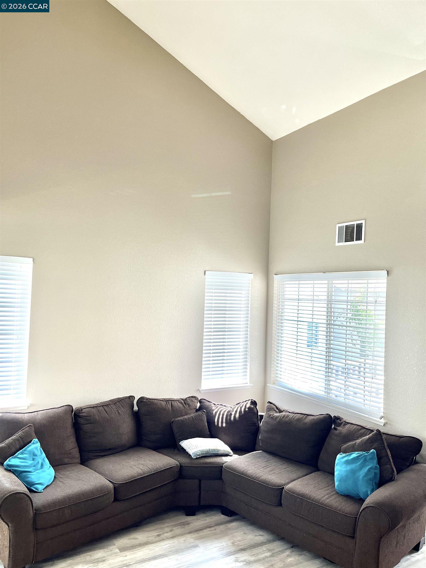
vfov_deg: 67.3
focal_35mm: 26
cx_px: 213
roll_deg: -1.1
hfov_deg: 53.1
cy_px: 284
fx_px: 427
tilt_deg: +2.9
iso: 64
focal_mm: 5.1
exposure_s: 1/120
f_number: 1.6
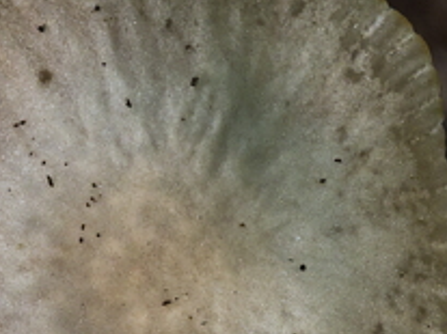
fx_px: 3588
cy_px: 237
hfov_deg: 7.1
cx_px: 149
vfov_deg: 5.3
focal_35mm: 278
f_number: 11
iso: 2000
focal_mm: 60
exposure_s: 1/125
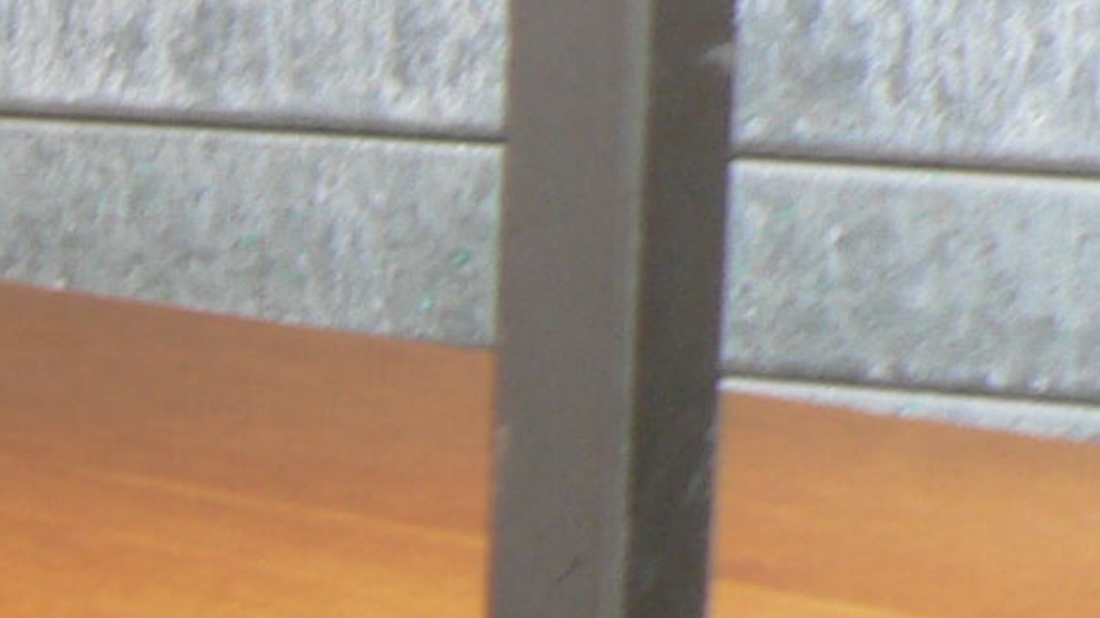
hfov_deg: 11.3
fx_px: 5045
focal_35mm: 173
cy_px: 965
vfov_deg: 6.9
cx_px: -1062
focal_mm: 6
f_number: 2.8
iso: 80
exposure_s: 1/40
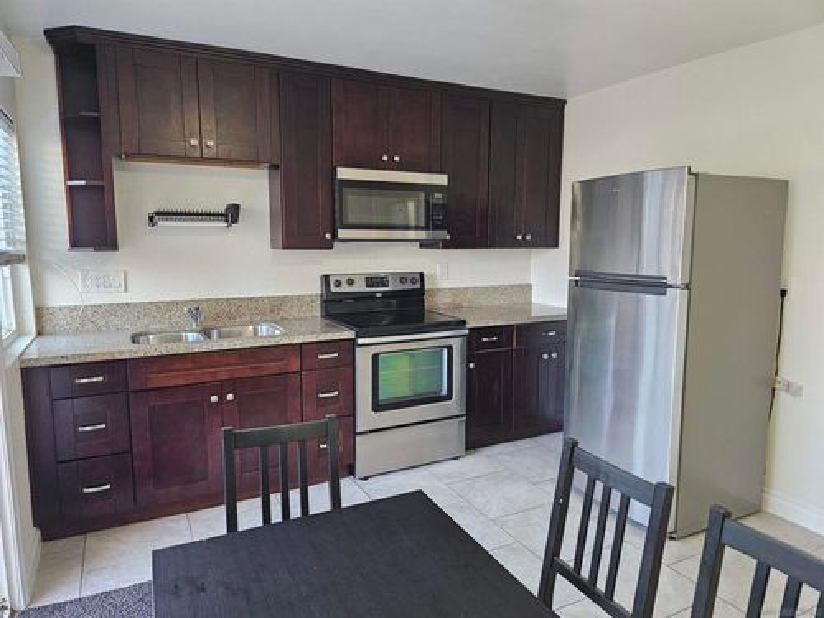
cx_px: 412
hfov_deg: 73.9
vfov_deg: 58.9
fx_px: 547
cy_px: 309
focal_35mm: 23
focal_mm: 6.3
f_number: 1.7
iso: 400
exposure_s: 1/120
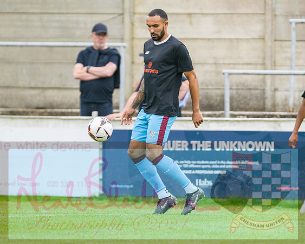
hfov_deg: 3.8
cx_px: 190
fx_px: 4623
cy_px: 102
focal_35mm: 512
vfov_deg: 3.0
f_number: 2.8
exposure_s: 1/1250
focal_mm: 250
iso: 400
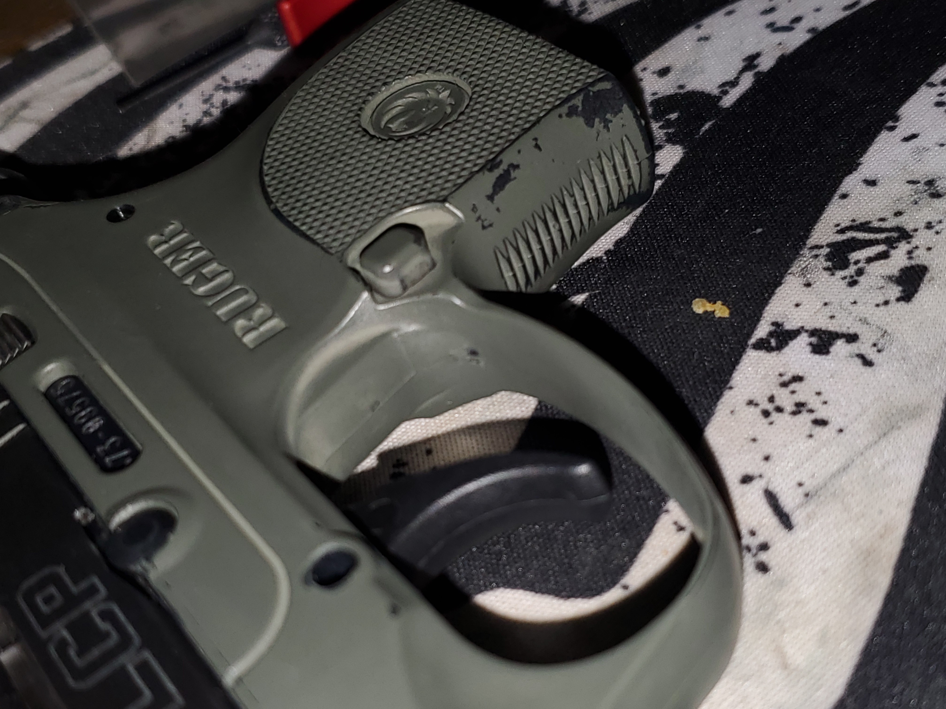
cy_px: 354
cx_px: 473
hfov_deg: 67.3
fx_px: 711
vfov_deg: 53.1
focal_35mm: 26
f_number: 1.5
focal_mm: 4.3
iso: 50
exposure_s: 1/269
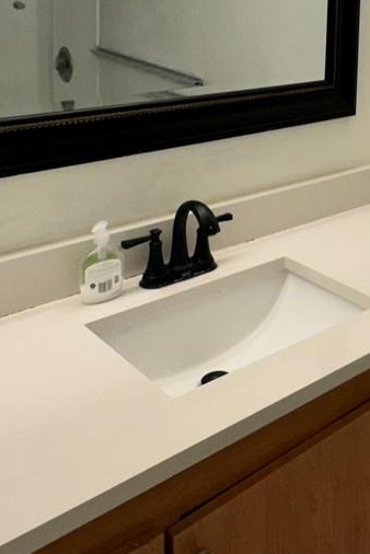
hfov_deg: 26.1
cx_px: 446
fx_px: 708
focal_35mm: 46
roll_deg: -4.0
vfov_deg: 39.5
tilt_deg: -7.1
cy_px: 50
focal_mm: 2.22
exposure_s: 1/120
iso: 40
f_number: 2.2
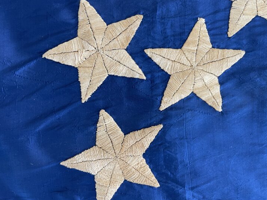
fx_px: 208
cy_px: 101
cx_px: 125
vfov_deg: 51.3
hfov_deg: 65.3
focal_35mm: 27
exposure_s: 1/60
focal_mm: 5.1
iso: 125
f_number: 1.6
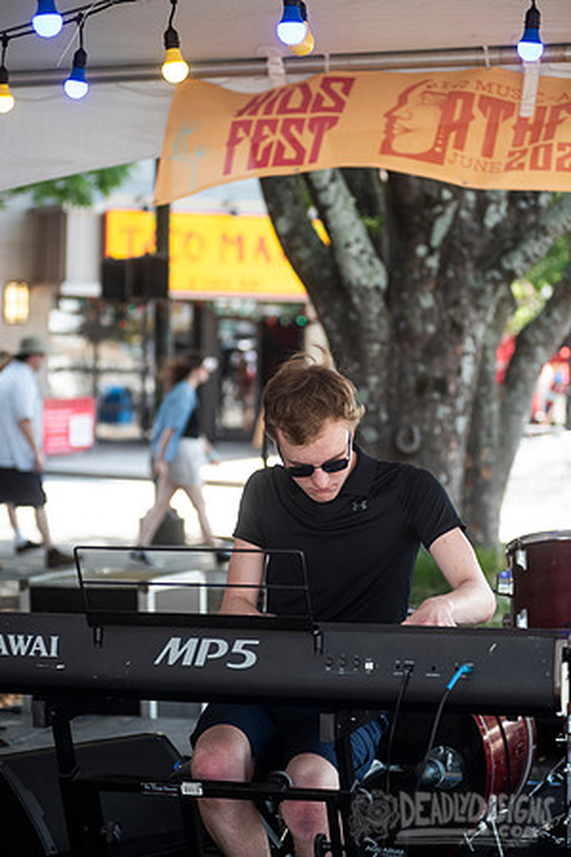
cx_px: 286
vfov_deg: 25.4
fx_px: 1903
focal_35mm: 80
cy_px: 428
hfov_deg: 17.1
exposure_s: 1/200
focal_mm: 80
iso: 200
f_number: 4
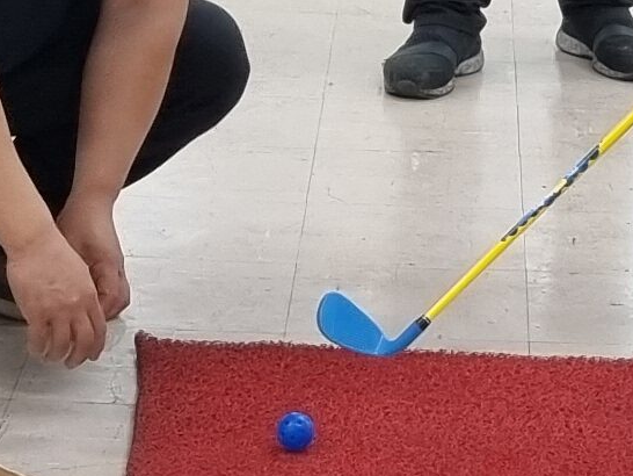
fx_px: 3513
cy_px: 584
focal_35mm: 192
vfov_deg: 7.7
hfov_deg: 10.3
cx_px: 476
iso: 200
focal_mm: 5.4
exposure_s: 1/120
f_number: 1.8
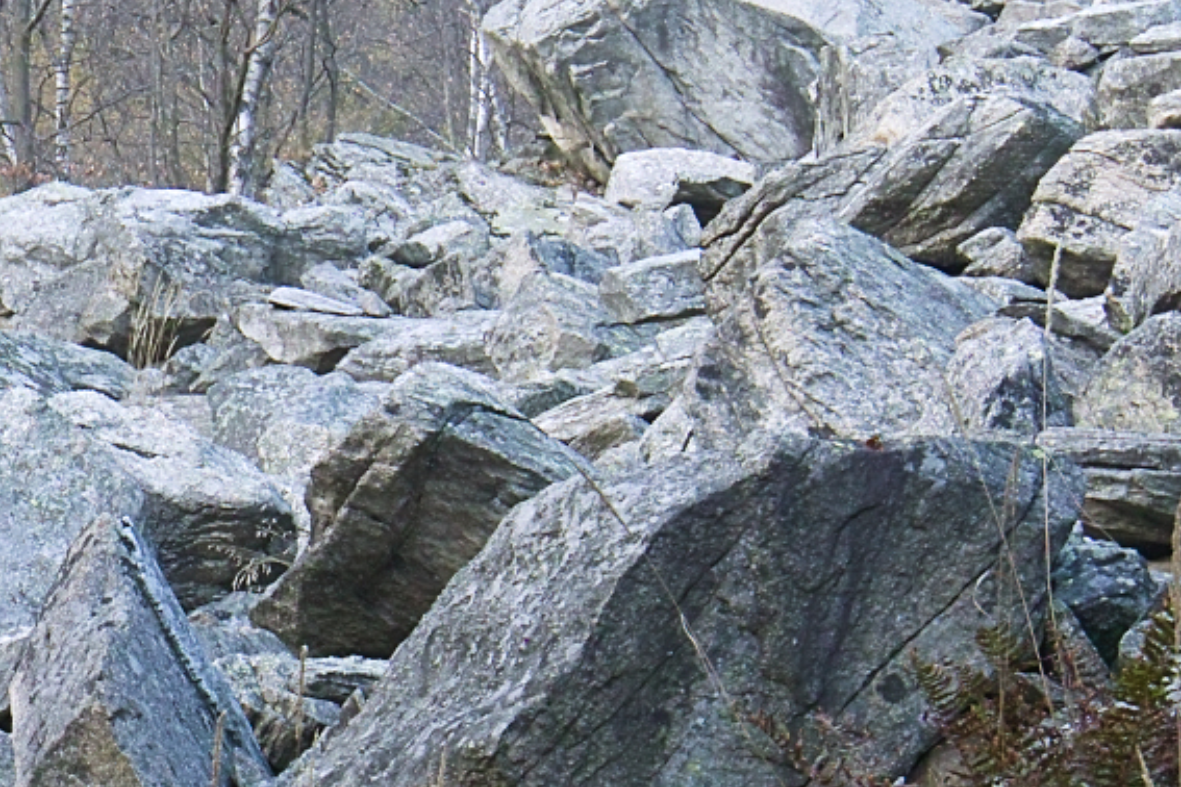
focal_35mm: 149
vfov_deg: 9.1
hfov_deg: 13.2
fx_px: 4888
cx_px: -479
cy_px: 924
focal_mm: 19
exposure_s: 1/8
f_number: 7.1
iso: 100
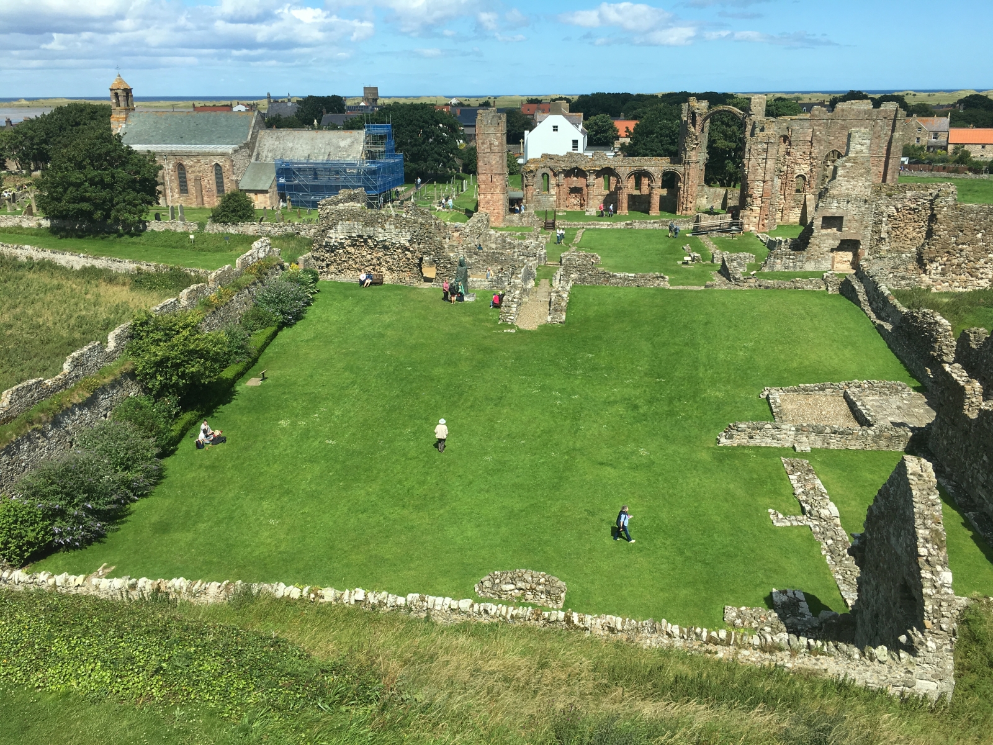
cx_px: 496
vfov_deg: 48.2
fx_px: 832
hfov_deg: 61.7
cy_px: 372
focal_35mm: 29
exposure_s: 1/1374
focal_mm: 4.15
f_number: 2.2
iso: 25
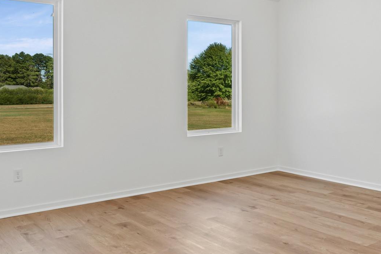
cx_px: 211
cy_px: 93
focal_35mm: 40
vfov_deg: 33.2
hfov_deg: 48.4
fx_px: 423
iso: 250
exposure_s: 1/10
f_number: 9
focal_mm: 12
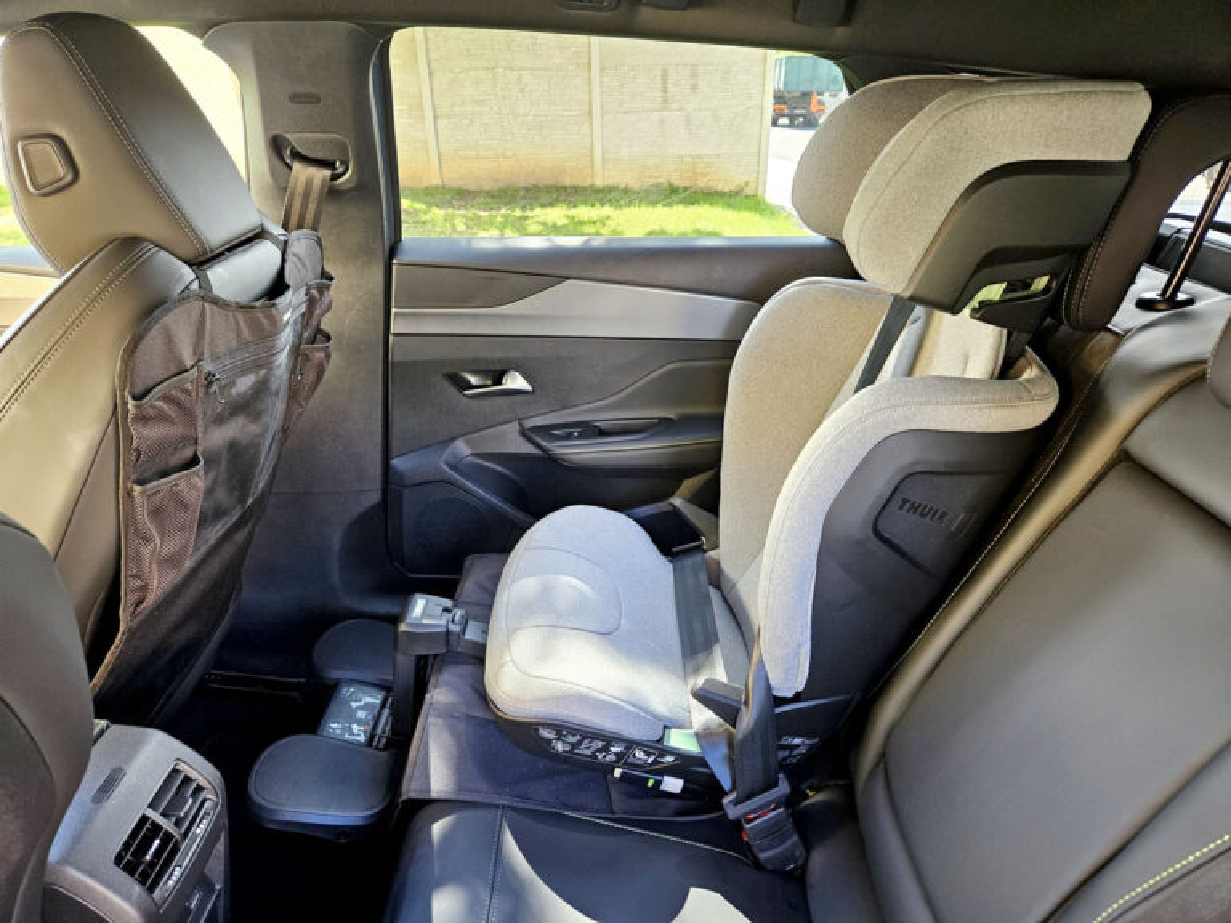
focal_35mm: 23
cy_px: 462
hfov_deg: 73.9
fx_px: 818
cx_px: 616
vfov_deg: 58.9
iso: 250
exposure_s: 1/100
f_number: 1.8
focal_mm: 5.4
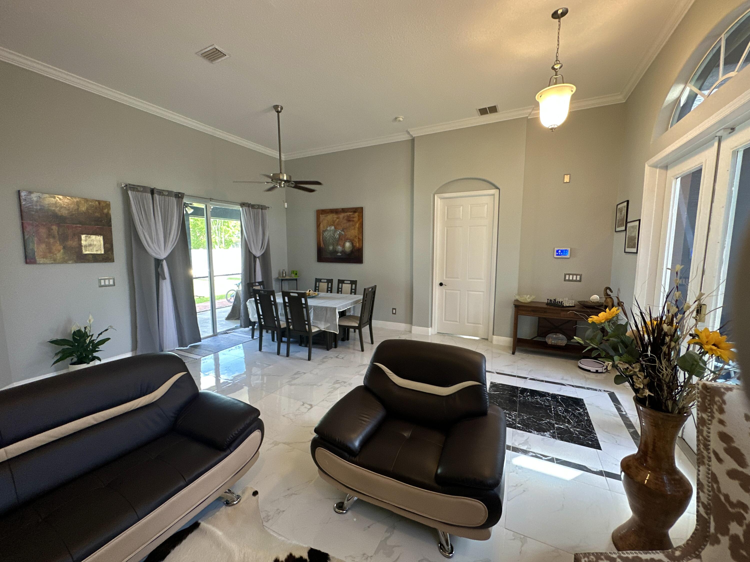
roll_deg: +0.0
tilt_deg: -5.8
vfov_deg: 85.7
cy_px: 281
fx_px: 303
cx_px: 375
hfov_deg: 102.1
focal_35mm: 14
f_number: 2.2
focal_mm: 2.22
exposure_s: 1/60
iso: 250
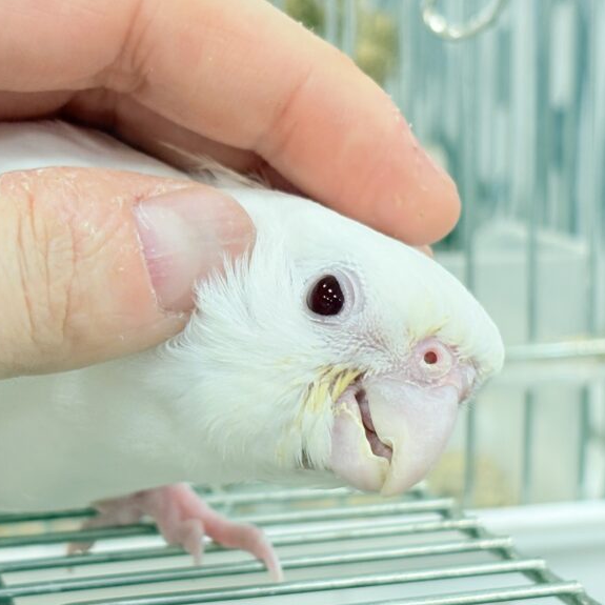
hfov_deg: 18.1
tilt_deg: -12.4
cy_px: 338
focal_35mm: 96
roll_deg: +0.1
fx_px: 1898
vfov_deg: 18.1
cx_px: 265
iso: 64
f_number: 1.6
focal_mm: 5.96
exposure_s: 1/50
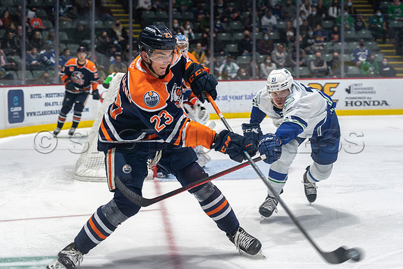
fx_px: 822
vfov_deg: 18.6
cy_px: 134
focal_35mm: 73
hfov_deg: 27.5
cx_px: 202
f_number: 4
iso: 1600
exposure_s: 1/500
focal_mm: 70
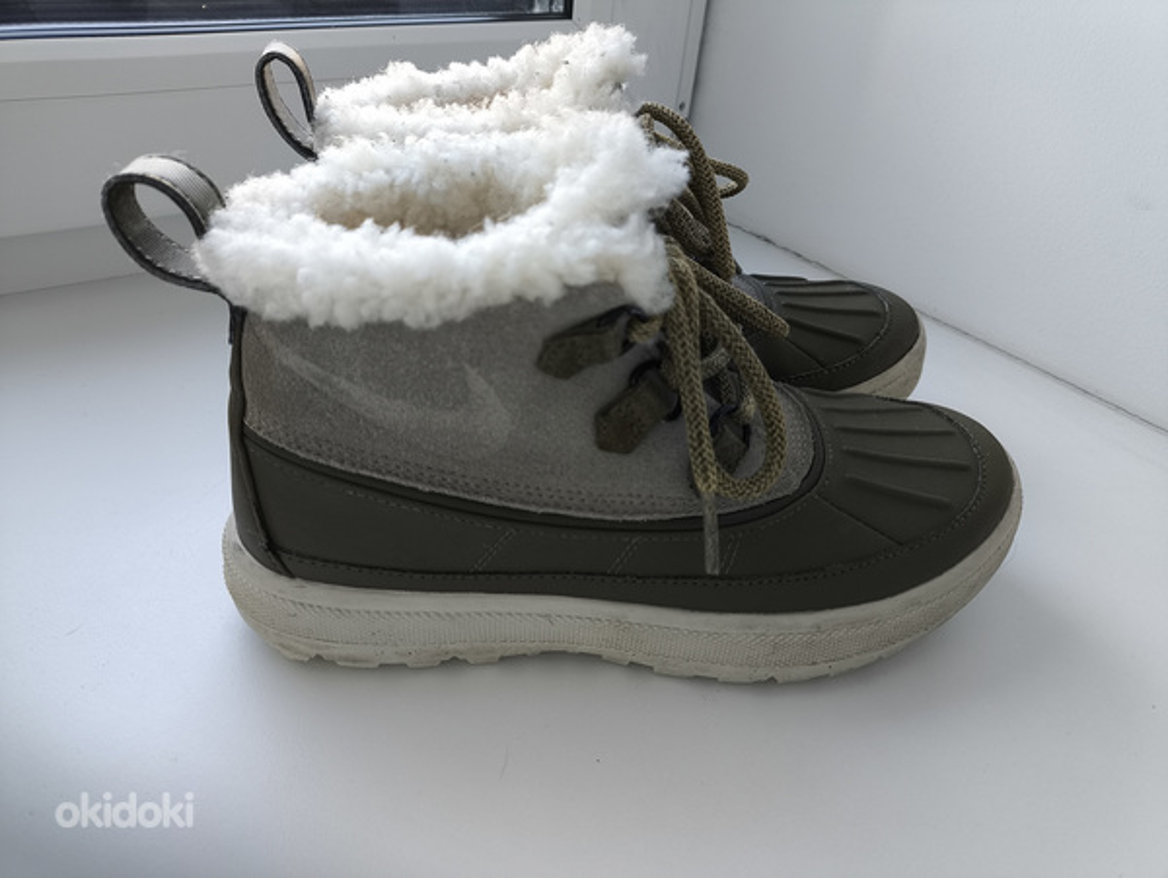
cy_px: 439
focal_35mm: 25
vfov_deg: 54.9
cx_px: 584
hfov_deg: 69.3
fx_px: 844
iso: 160
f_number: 1.7
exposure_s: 1/50
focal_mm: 4.71
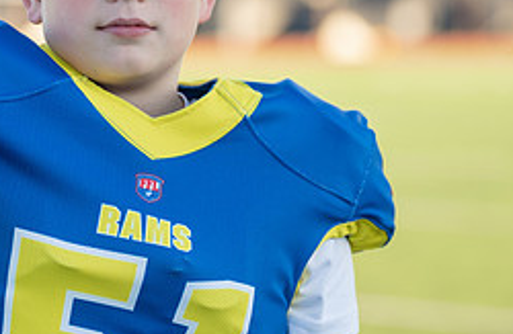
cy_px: 101
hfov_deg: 7.9
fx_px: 3694
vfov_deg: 5.2
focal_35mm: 261
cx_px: 100
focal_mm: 100
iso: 100
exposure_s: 1/320
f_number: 2.8
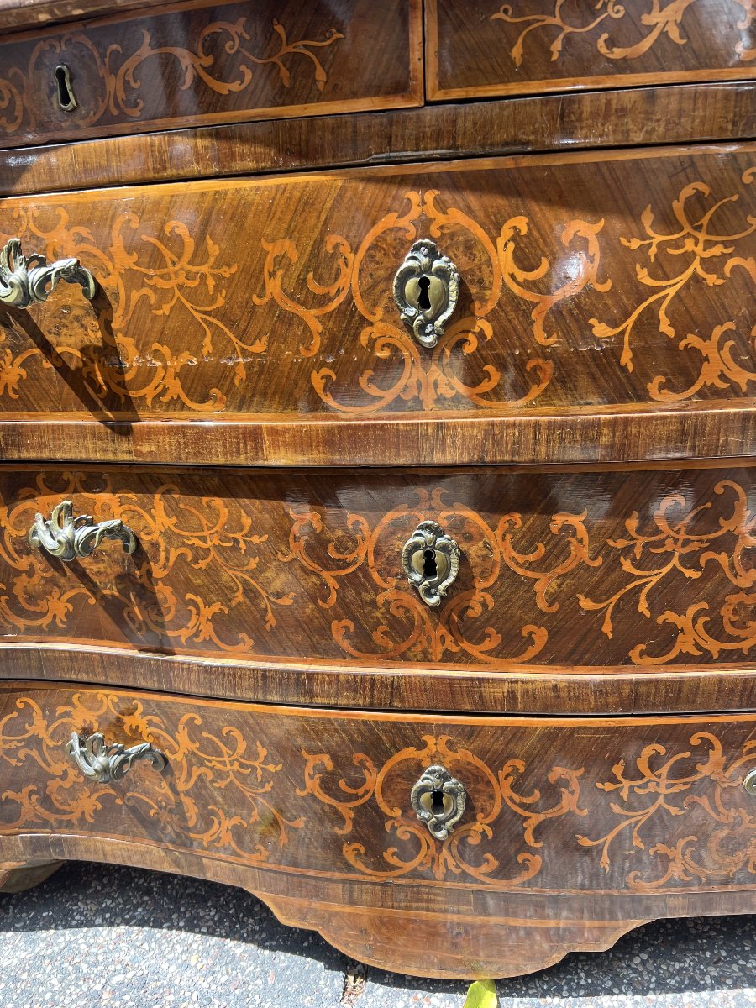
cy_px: 504
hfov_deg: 53.1
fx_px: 757
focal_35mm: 26
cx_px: 378
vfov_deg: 67.3
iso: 50
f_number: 1.5
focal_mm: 5.7
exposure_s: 1/383
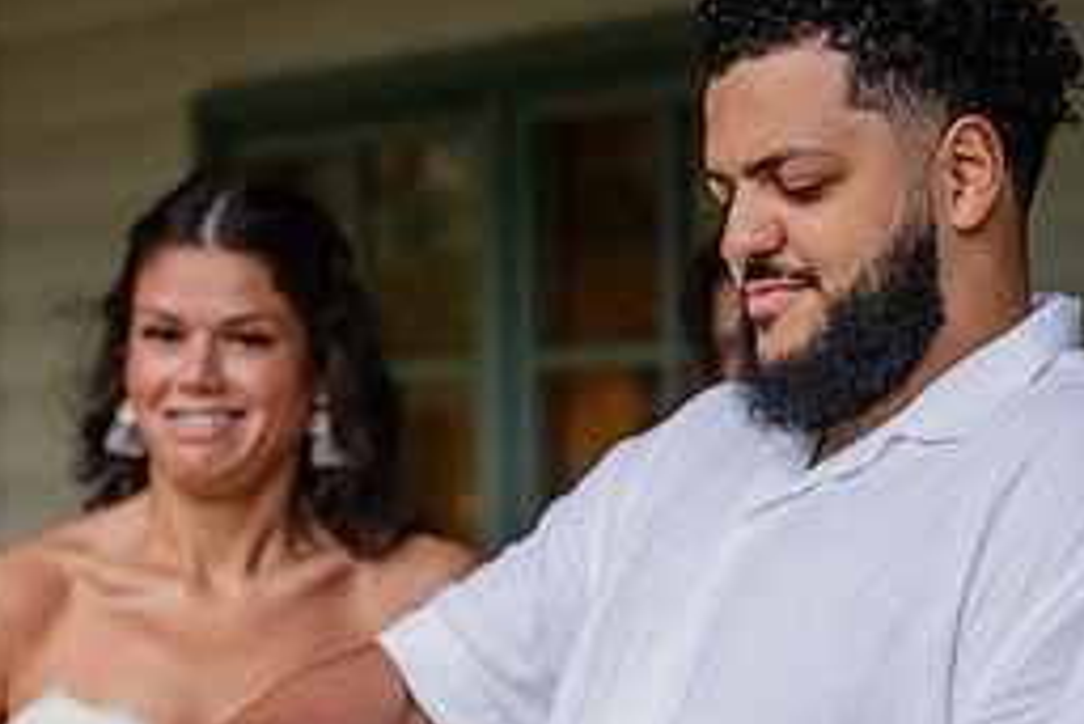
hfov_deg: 14.1
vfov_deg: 9.5
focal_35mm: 145
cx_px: 390
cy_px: 569
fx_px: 4368
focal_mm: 64
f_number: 2.8
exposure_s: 1/250
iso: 2200
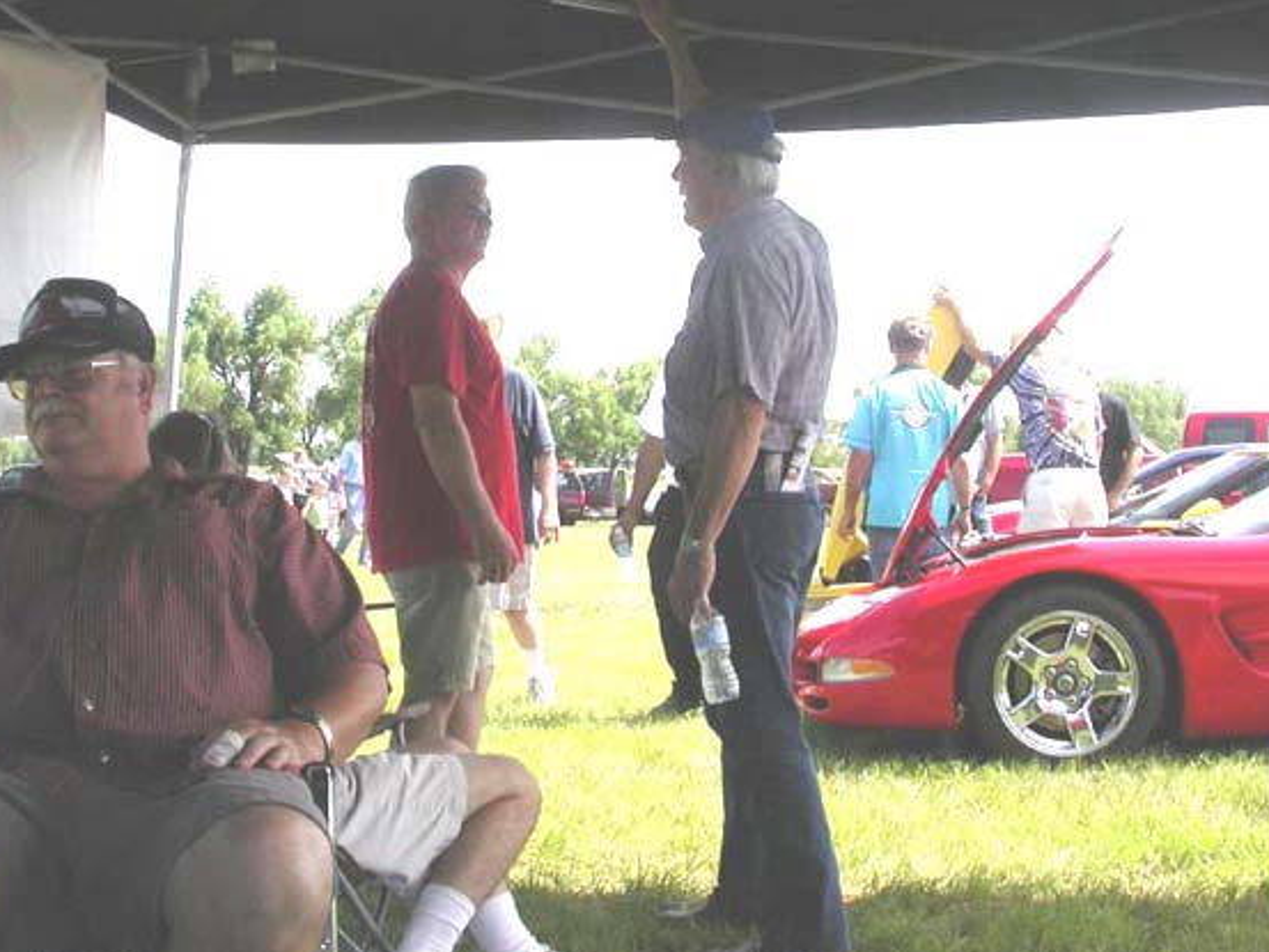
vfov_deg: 26.3
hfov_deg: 34.9
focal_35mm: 55
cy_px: 280
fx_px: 2017
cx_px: 633
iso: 100
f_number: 6.7
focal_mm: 7.85
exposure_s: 1/322
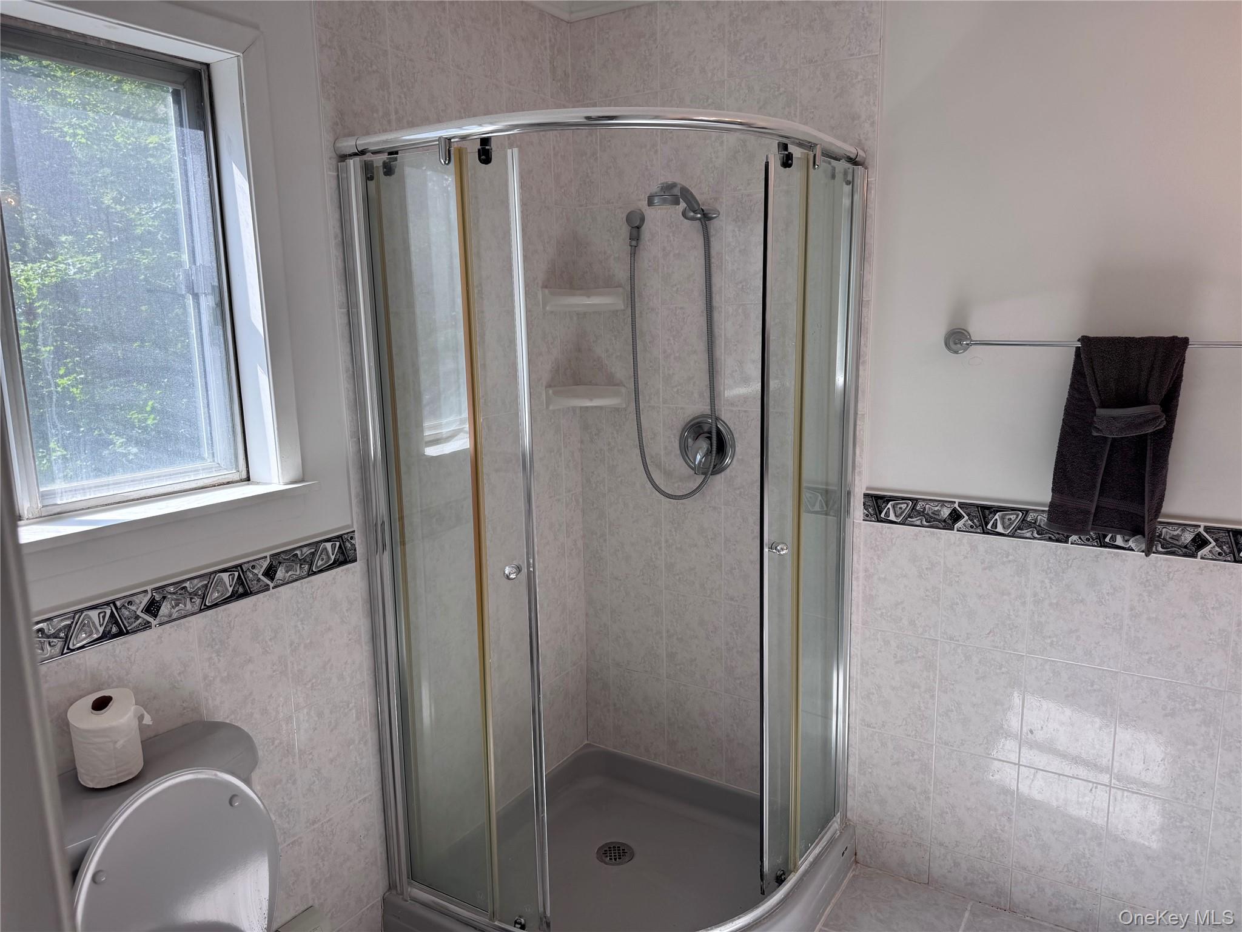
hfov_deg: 71.6
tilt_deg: -10.2
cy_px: 466
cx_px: 621
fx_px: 861
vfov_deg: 56.8
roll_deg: +0.7
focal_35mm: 24
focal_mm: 6.76
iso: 80
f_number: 1.78
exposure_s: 1/318
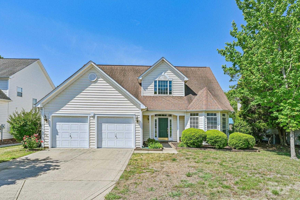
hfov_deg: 84.0
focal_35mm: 20
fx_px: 167
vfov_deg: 61.9
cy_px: 99
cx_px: 147
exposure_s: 1/640
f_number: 8
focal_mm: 17
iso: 100
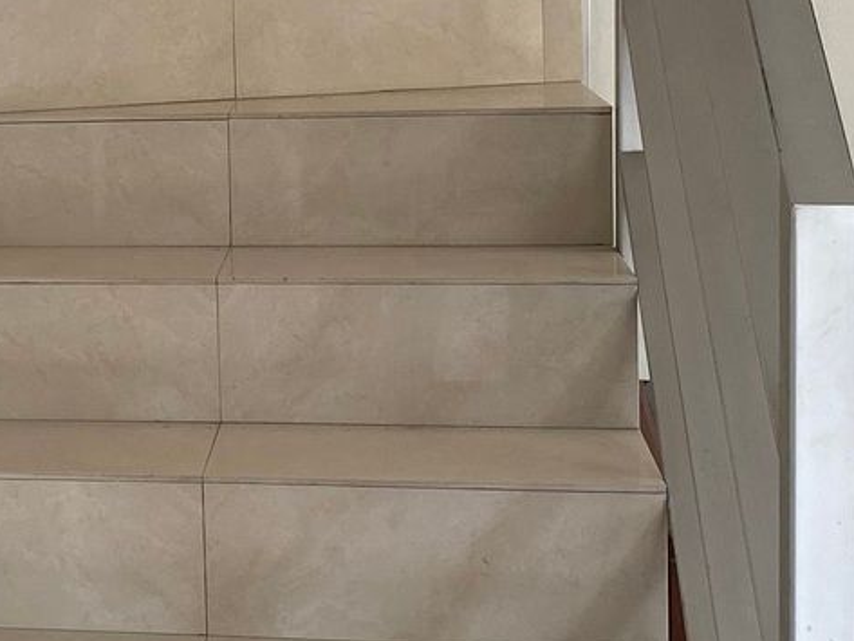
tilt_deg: -2.9
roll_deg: +0.9
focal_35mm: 88
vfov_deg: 16.7
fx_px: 2172
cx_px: -25
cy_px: 130
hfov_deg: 21.4
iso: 125
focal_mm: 4.25
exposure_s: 1/121
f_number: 1.8
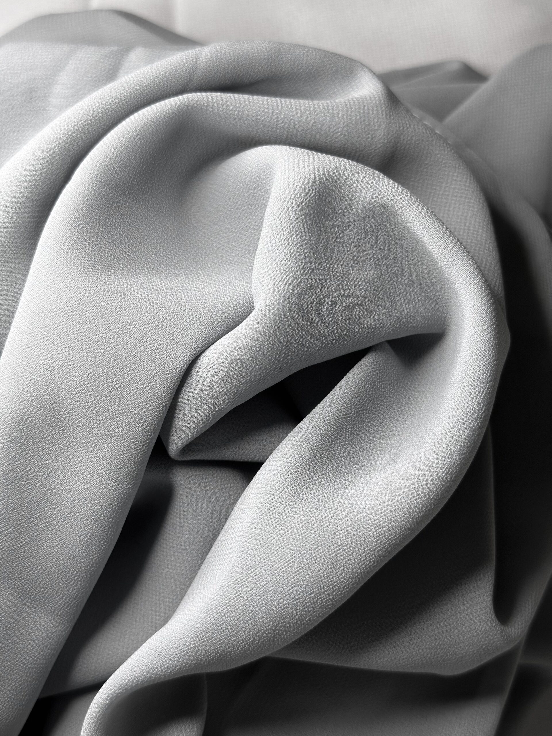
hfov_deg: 30.3
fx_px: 1021
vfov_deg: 39.7
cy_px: 368
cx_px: 276
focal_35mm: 48
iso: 80
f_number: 1.78
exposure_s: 1/80
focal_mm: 6.86
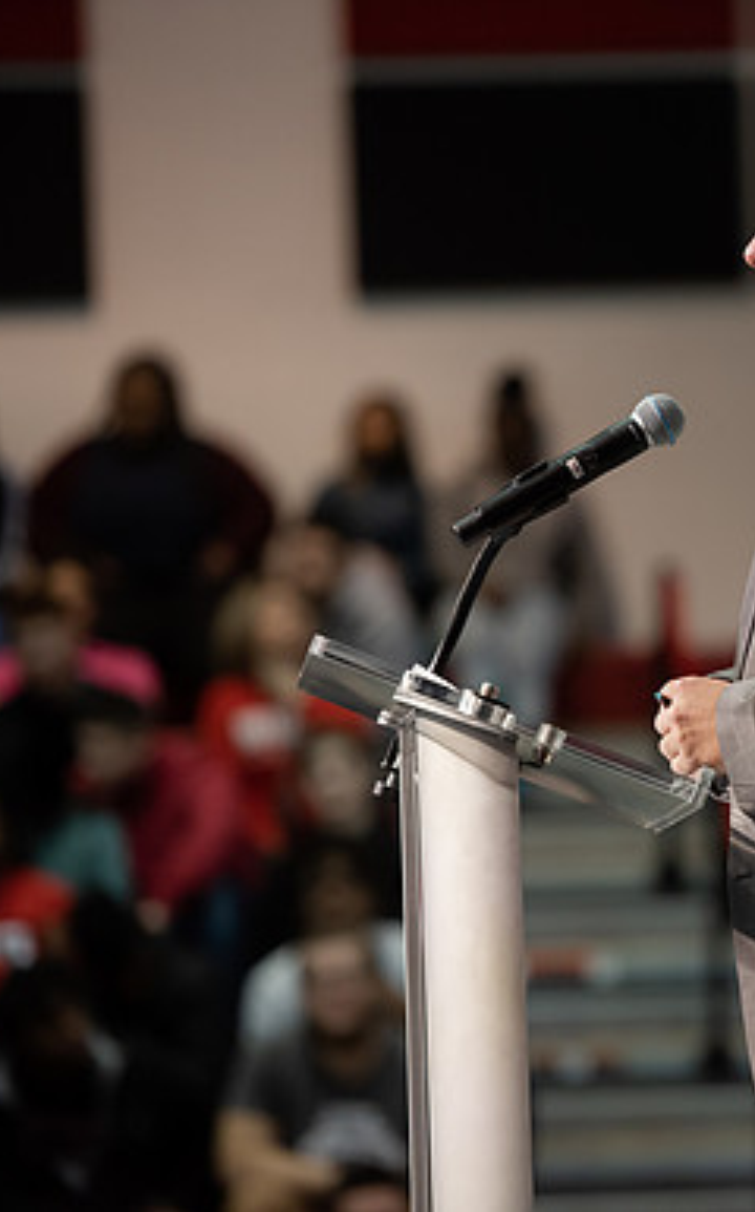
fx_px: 8873
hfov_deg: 4.9
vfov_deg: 7.8
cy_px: 606
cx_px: 739
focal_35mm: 269
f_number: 3.2
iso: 1250
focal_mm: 175
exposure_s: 1/320
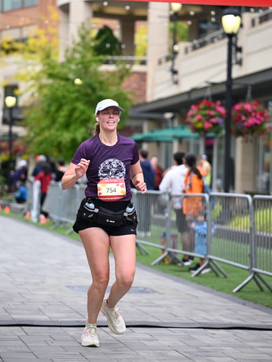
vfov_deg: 16.3
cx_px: 132
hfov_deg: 12.2
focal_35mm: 121
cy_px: 151
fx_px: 1268
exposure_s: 1/2000
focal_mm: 105
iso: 640
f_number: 2.8
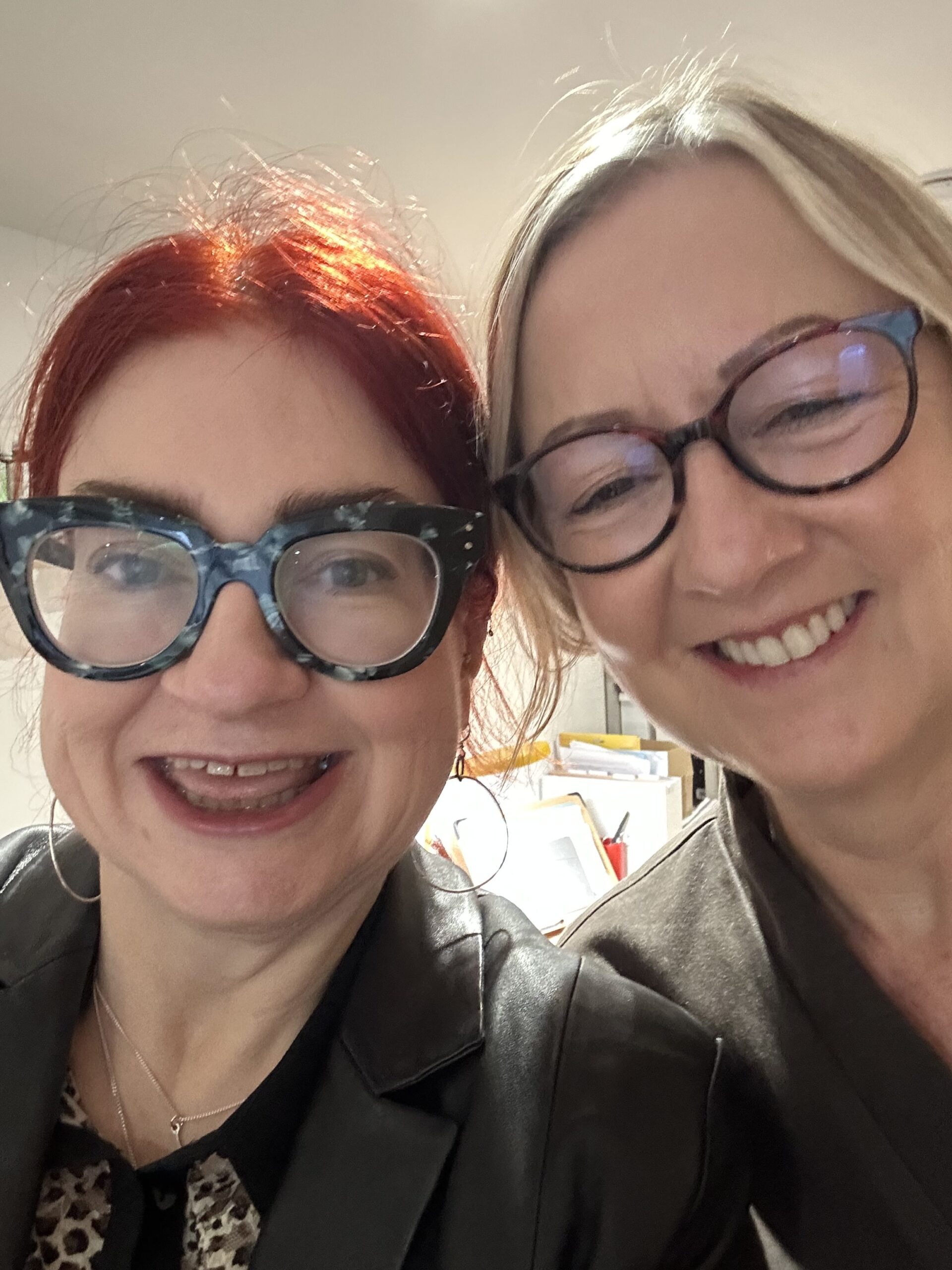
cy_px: 635
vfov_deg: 60.0
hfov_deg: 46.8
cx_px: 476
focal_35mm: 30
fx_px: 1100
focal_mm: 2.69
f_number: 1.9
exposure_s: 1/20
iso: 500
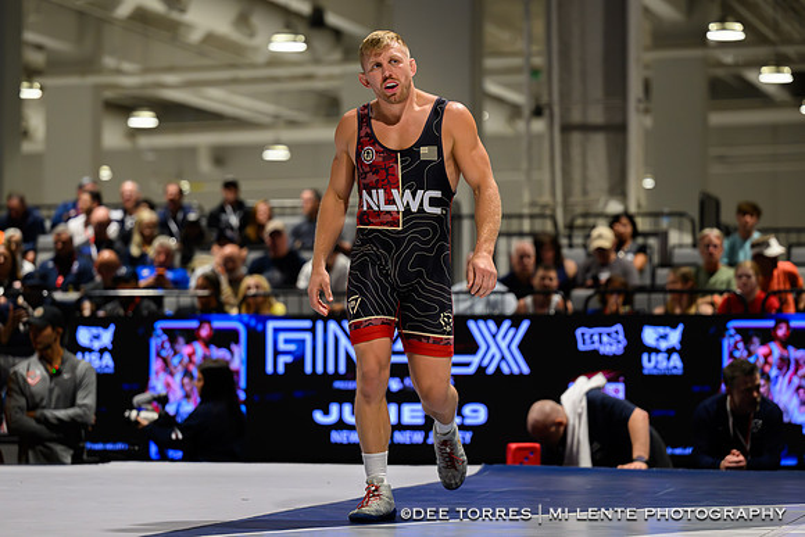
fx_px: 3003
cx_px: 423
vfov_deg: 10.2
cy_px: 257
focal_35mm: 134
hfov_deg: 15.3
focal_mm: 115
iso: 3600
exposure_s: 1/320
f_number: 2.8
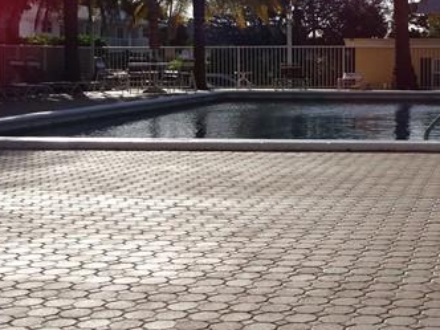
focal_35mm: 74
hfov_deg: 25.4
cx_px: 408
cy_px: 70
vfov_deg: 19.7
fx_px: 941
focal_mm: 4.1
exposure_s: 1/2000
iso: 80
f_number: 3.5
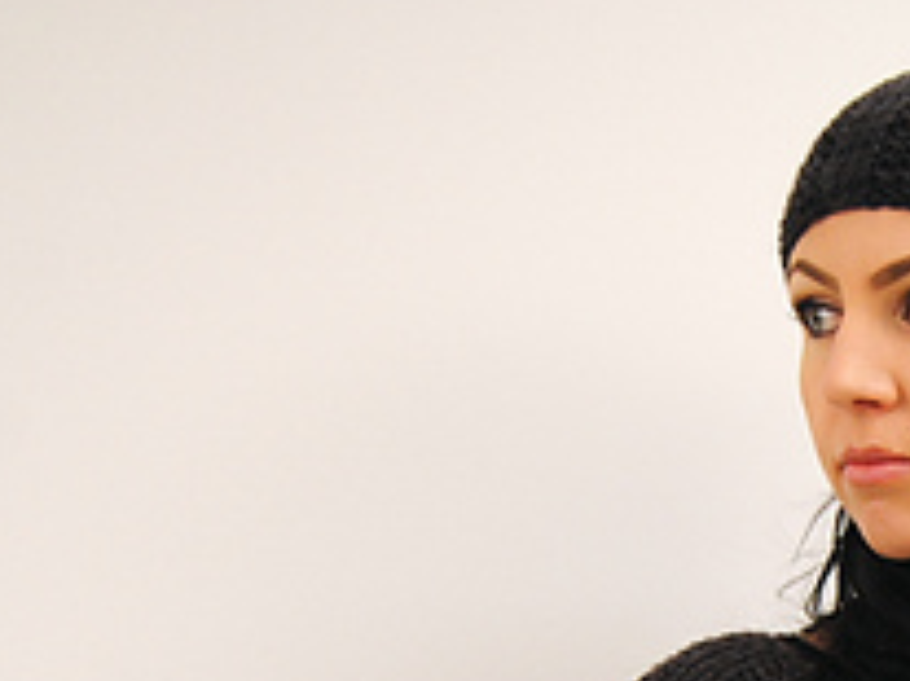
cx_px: 923
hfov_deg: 16.6
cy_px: 879
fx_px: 3048
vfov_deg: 12.4
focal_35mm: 116
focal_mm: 26
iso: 200
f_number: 4
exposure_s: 1/40
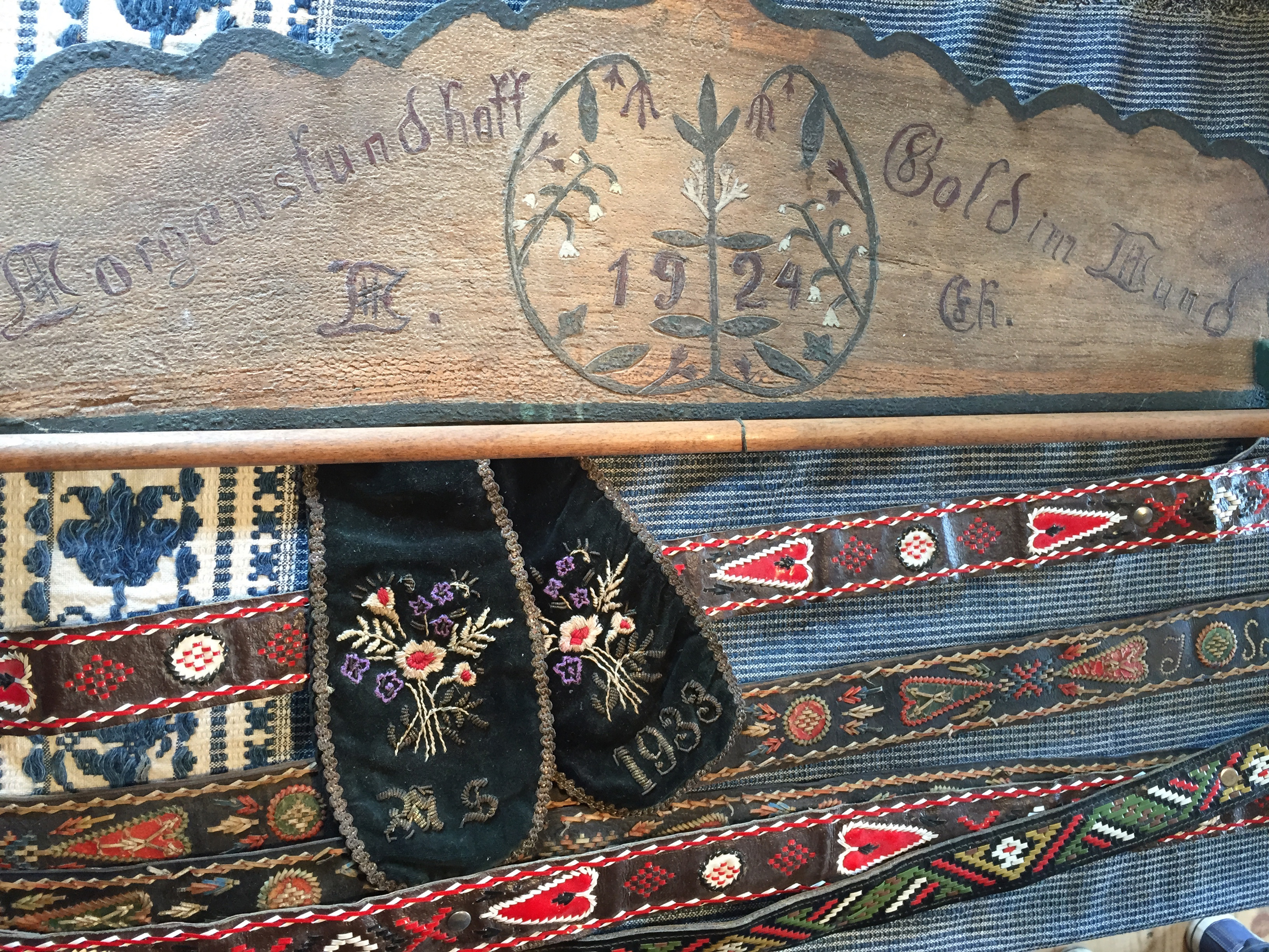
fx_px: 1063
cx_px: 634
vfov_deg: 48.2
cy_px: 476
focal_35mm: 29
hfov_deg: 61.7
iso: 100
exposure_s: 1/30
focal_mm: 4.15
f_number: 2.2
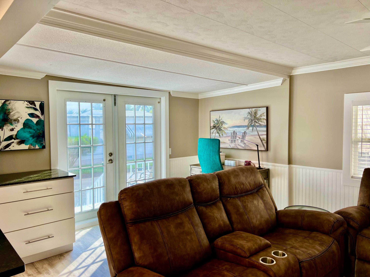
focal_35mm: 26
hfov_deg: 67.3
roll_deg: +0.9
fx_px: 278
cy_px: 138
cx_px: 185
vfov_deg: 53.1
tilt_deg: -3.5
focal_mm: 5.7
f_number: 1.5
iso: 40
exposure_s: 1/259
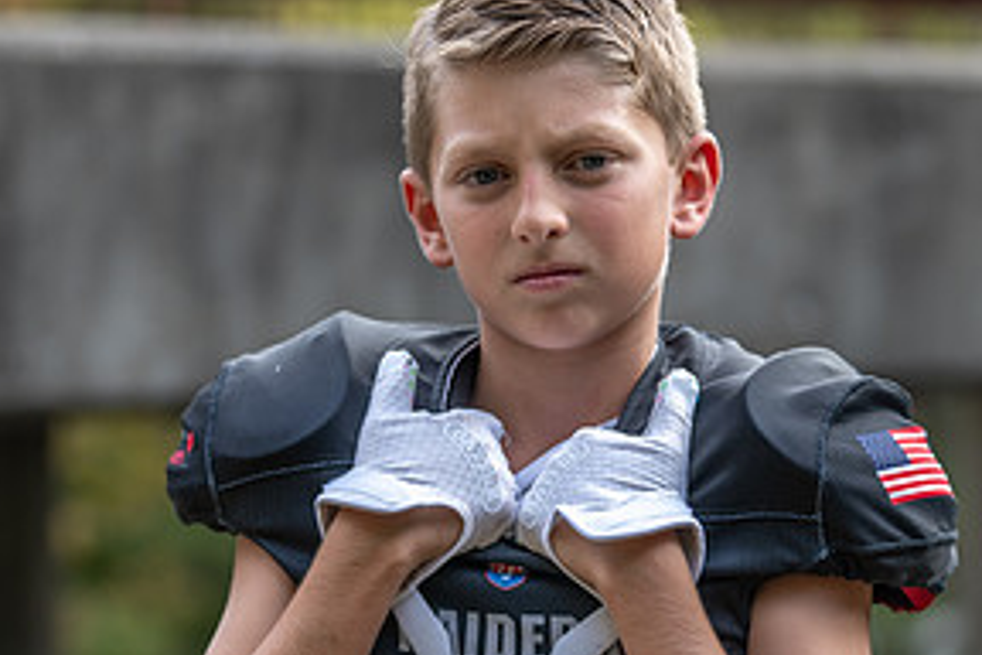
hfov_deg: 11.9
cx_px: 580
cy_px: 462
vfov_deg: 7.9
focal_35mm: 173
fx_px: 4719
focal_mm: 86
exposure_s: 1/320
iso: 125
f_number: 2.8
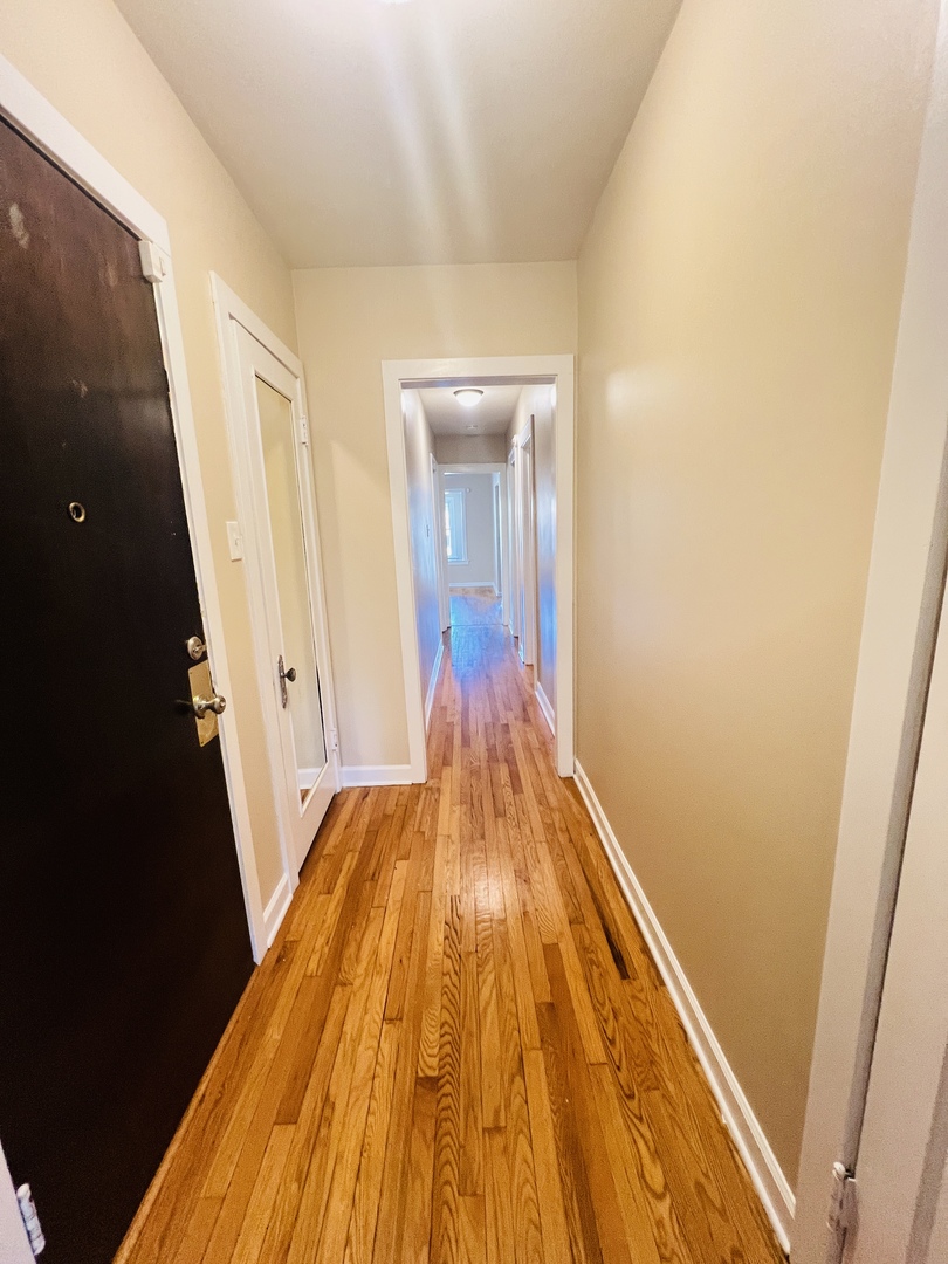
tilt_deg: -11.7
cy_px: 632
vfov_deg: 106.2
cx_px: 474
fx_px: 475
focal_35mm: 13
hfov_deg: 89.9
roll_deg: +2.8
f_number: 1.8
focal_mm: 1.57
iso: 320
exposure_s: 1/60
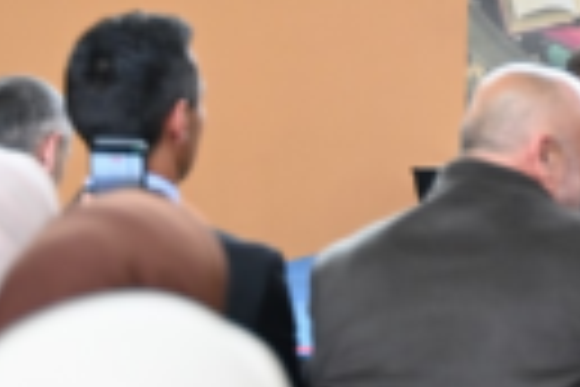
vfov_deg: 6.9
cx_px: 1117
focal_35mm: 198
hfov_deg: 9.7
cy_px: 7
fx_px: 3190
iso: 500
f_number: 2.8
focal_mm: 49
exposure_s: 1/125
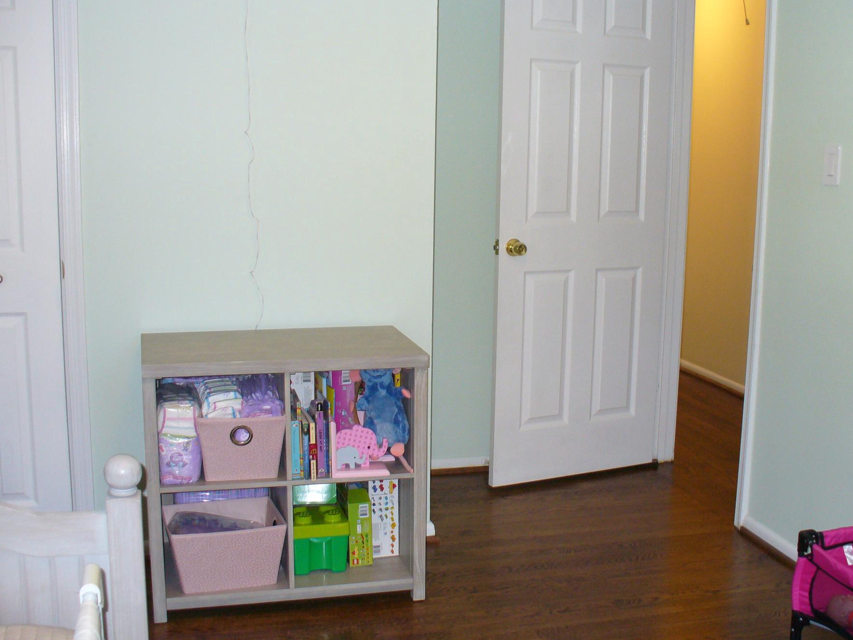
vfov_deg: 33.6
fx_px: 1060
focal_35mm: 43
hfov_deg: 43.7
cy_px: 311
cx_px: 495
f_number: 2.8
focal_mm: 6.1
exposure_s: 1/30
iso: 125
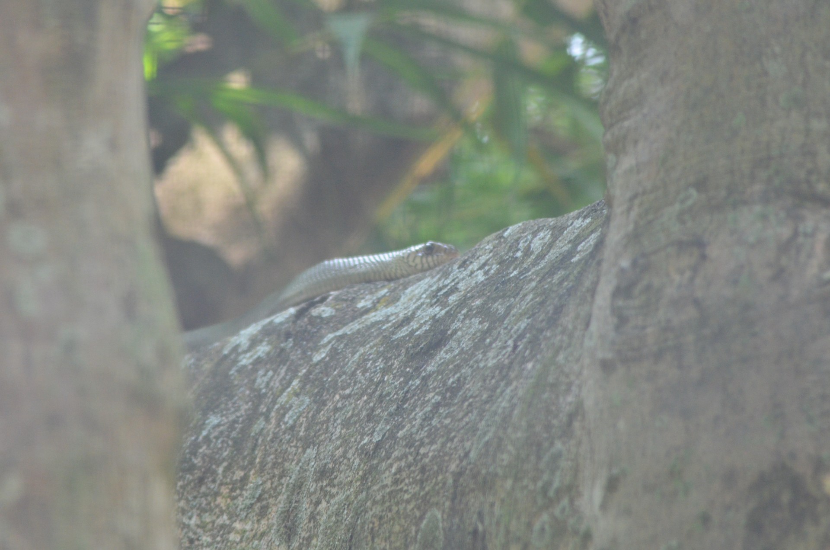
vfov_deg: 3.0
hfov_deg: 4.6
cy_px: 275
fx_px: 10354
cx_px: 415
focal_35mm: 450
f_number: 9
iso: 2000
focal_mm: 300
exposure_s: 1/200
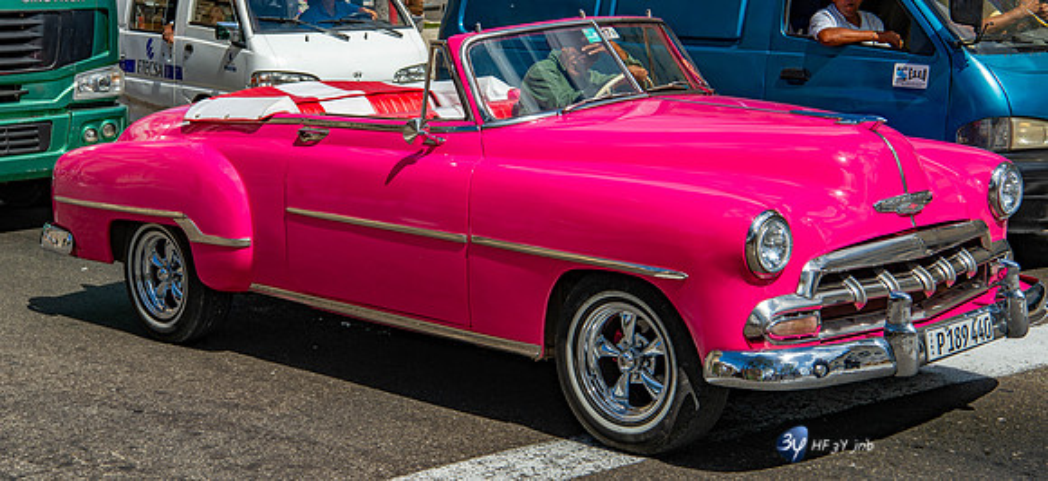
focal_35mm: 63
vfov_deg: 16.2
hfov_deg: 34.5
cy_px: 149
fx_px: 1688
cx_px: 524
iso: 100
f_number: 9
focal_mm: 58
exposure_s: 1/320
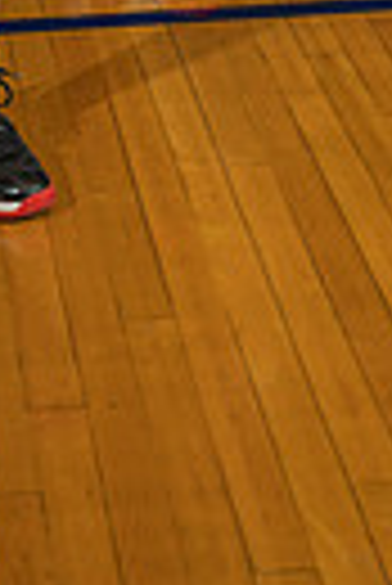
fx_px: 2362
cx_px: 72
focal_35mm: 145
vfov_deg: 13.0
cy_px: -405
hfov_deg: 9.5
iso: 160
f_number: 7.1
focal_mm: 42
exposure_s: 1/200
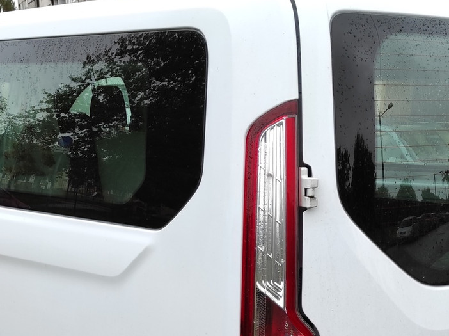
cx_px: 240
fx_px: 739
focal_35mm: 57
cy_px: 312
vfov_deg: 24.7
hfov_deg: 33.8
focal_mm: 5.43
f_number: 1.89
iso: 100
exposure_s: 1/100
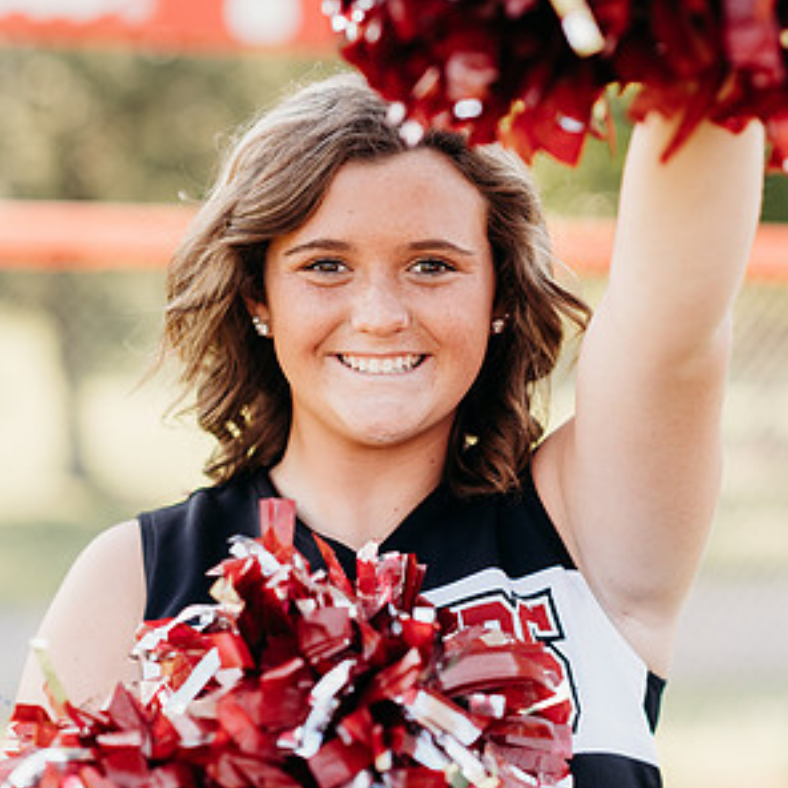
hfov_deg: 15.8
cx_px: 391
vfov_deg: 15.8
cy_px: 362
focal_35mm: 110
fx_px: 2833
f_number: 2.8
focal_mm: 85
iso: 200
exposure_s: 1/640
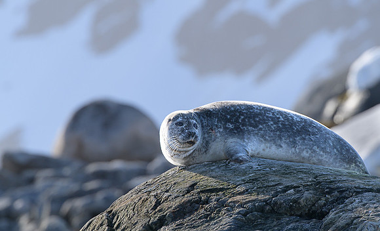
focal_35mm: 602
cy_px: 133
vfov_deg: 2.1
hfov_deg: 3.5
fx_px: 6180
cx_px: 199
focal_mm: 560
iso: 500
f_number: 9
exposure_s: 1/1000
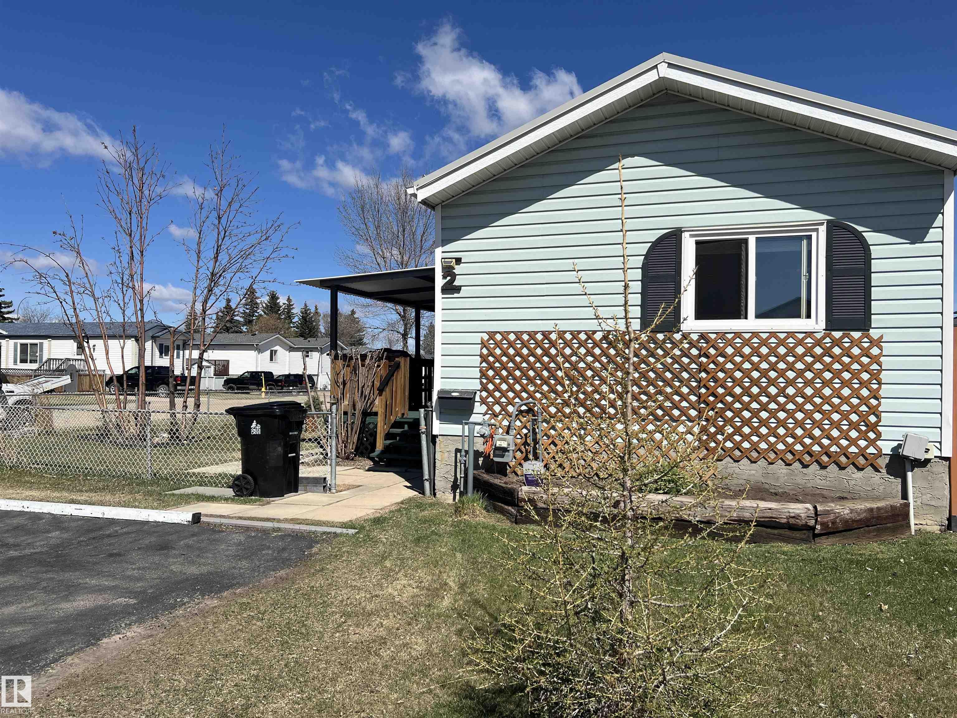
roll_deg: -0.5
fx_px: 719
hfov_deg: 67.3
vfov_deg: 53.1
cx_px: 478
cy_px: 359
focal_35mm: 26
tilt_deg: +1.3
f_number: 1.5
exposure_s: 1/7463
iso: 50
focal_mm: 5.7
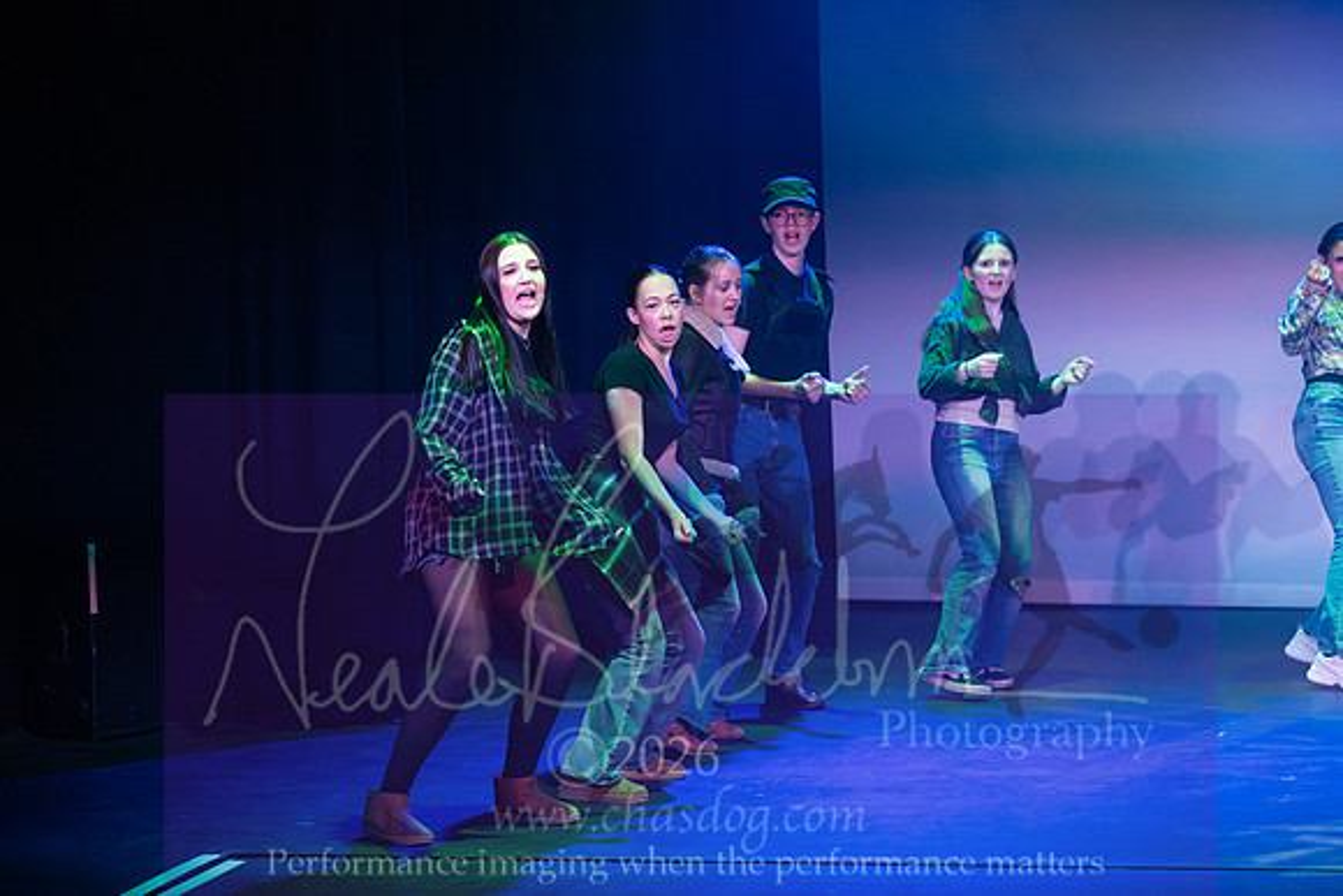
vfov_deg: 11.0
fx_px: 4664
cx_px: 672
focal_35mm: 125
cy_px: 448
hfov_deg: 16.4
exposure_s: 1/800
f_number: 4
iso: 5000
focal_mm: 125
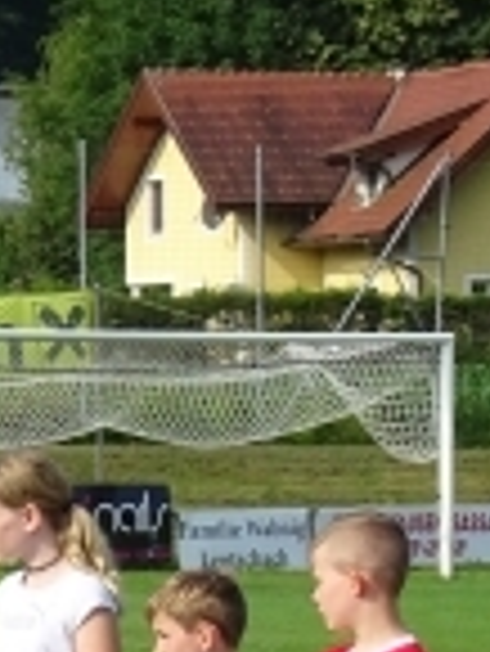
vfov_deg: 6.6
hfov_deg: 4.9
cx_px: -562
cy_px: 782
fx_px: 5616
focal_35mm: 298
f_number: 4.5
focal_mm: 9.18
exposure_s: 1/400
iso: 80
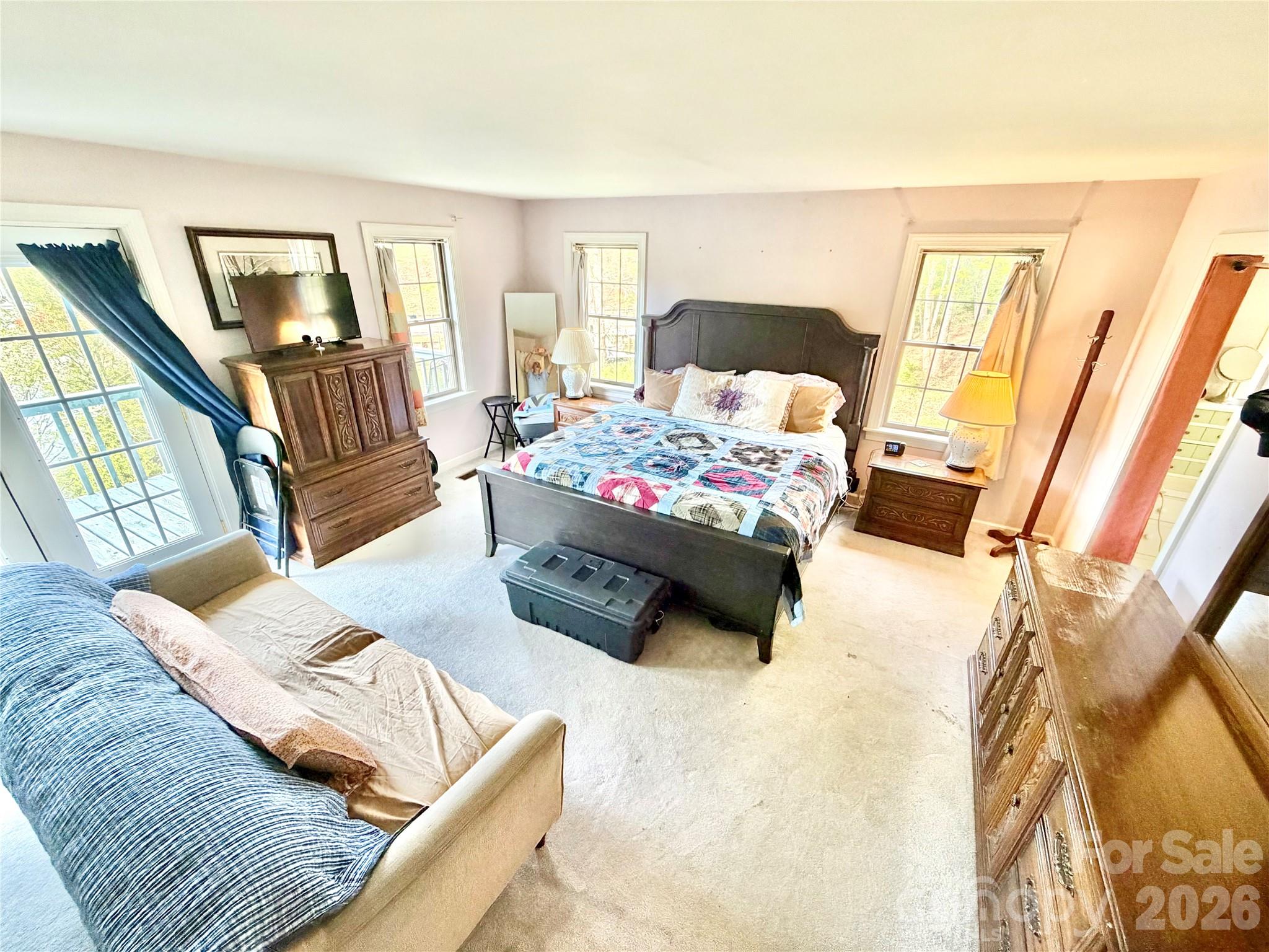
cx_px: 634
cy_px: 476
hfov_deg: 102.1
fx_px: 513
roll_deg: -0.7
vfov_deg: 85.7
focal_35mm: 14
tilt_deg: -23.5
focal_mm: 2.22
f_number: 2.2
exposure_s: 1/60
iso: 320
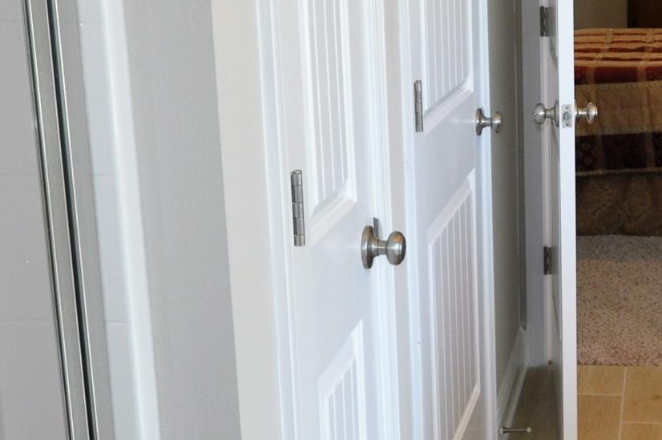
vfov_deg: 19.2
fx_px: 1301
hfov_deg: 27.6
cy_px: 210
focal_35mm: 71
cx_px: 587
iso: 800
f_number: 3.8
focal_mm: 13
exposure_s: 1/125
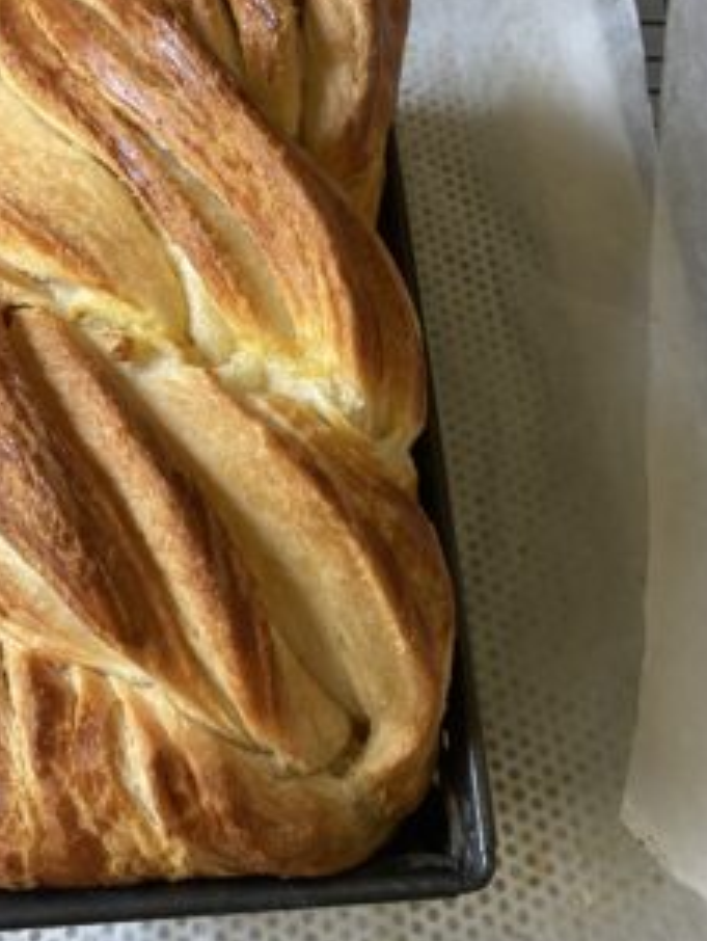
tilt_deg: -65.8
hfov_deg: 33.4
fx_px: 1169
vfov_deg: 43.7
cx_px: 254
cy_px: 408
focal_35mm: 43
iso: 320
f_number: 1.8
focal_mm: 4.25
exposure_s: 1/60
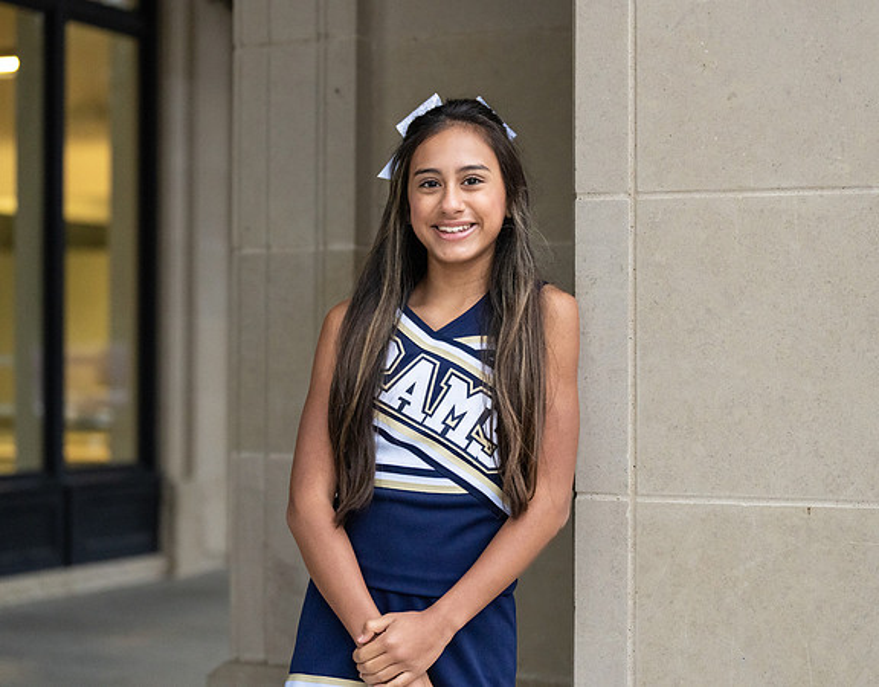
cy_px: 322
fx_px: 2140
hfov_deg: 23.2
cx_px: 441
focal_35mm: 83
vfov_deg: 18.2
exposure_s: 1/250
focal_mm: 70
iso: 3200
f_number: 2.8
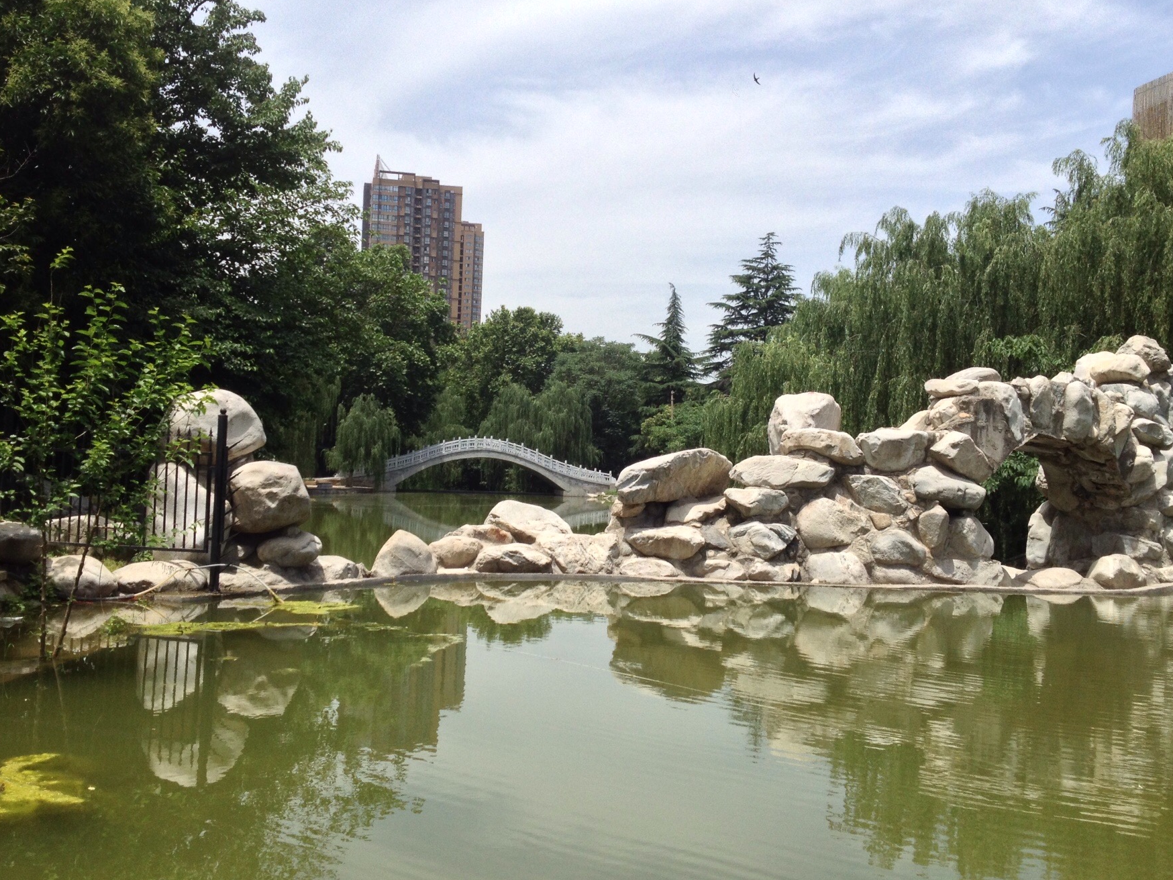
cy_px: 401
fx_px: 1389
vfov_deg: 35.1
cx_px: 587
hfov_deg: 45.8
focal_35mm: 41
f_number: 2.4
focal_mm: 4.28
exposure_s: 1/1623
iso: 50
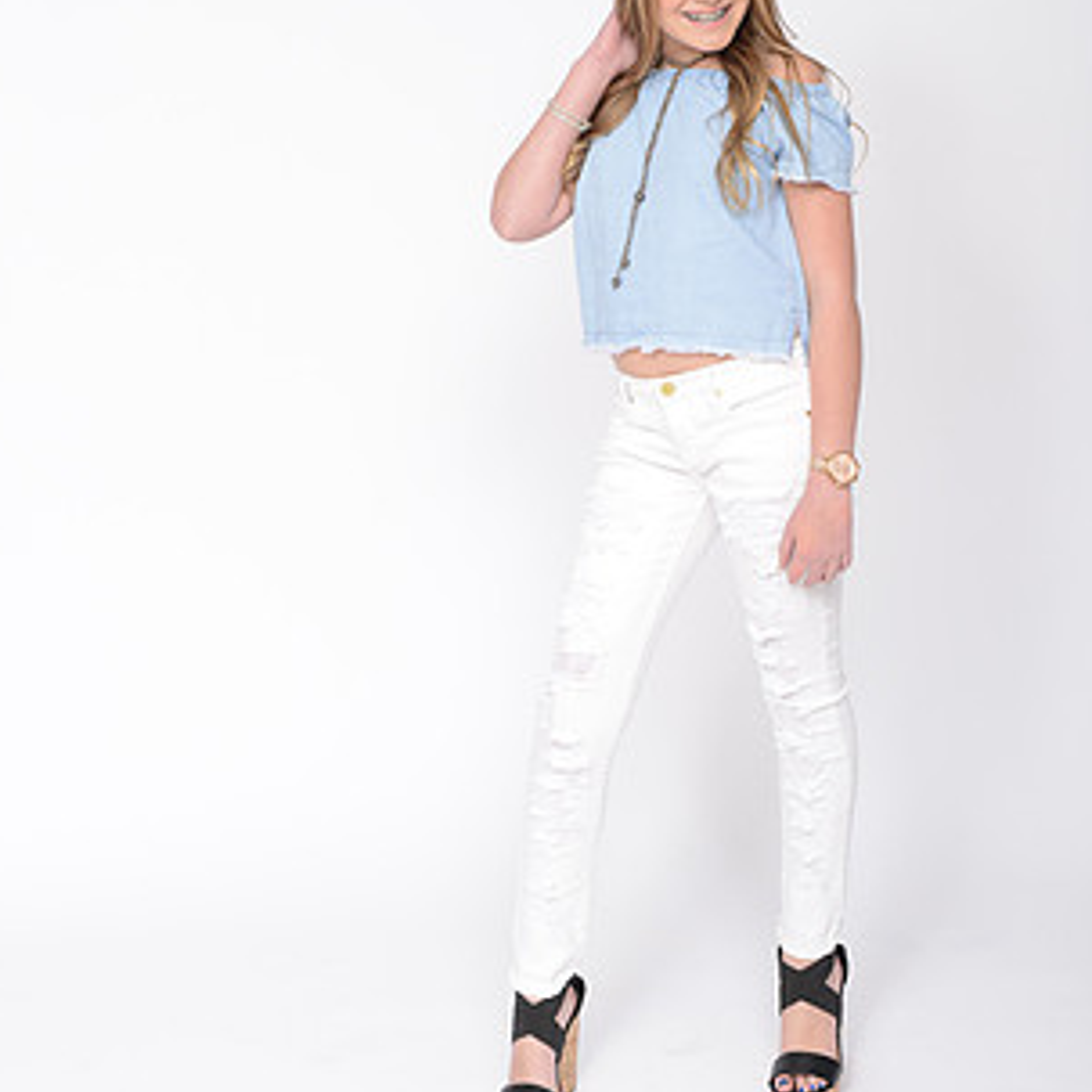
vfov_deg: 26.3
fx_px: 2320
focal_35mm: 65
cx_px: 672
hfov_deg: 26.4
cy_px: 360
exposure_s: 1/250
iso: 200
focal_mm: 40
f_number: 8
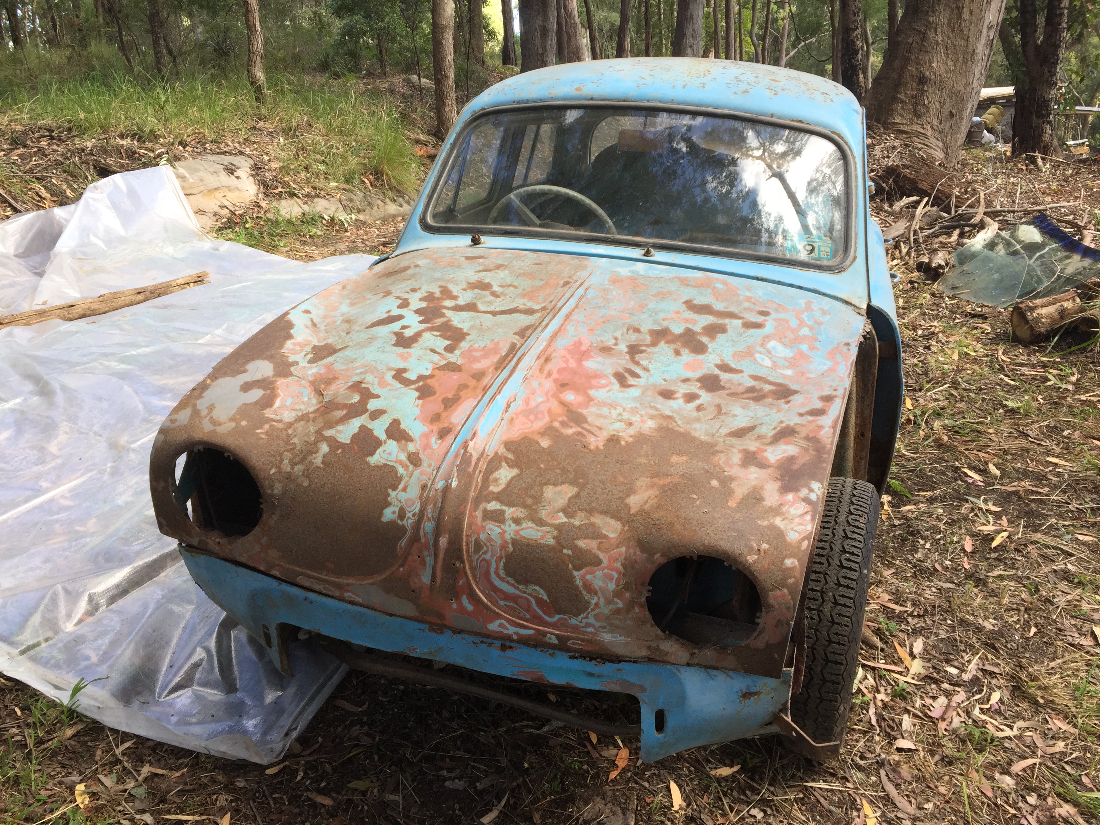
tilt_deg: -17.9
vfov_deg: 48.2
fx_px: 922
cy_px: 412
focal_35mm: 29
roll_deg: +4.6
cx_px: 550
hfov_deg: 61.7
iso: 32
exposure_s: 1/159
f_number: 2.2
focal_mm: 4.15
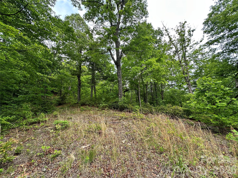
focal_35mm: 14
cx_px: 119
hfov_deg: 102.1
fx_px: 96
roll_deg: +2.7
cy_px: 89
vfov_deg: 85.7
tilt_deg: +15.8
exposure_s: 1/184
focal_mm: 2.22
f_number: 2.2
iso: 40
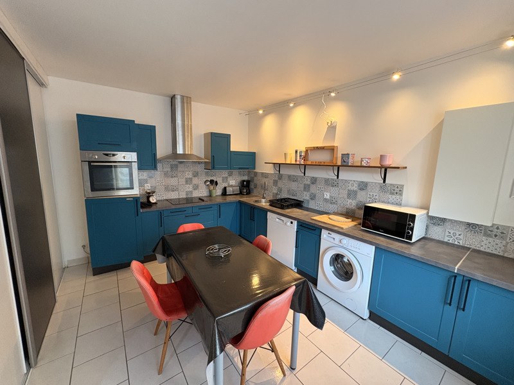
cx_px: 257
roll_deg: -0.6
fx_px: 208
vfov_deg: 85.7
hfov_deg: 102.1
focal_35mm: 14
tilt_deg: -9.5
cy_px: 192
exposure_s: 1/60
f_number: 2.2
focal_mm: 2.22
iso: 250
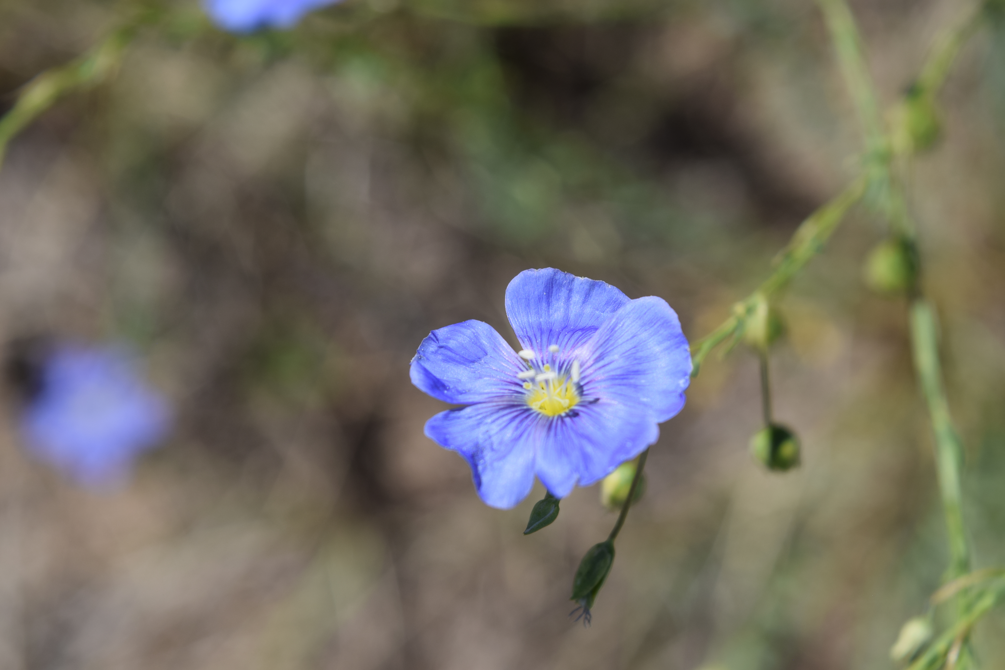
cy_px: 335
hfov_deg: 24.6
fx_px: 2303
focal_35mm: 82
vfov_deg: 16.6
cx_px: 502
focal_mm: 55
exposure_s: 1/640
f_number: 8
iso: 200
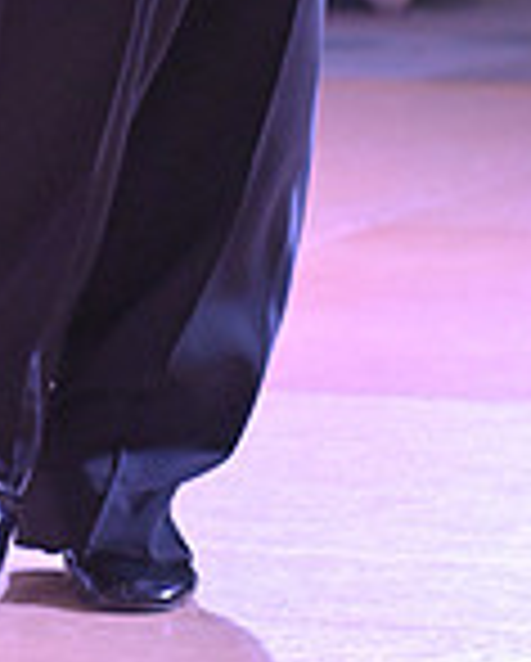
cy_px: -468
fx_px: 10135
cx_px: -317
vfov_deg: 3.7
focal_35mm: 517
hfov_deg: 3.0
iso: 5000
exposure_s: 1/400
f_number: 5
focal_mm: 140
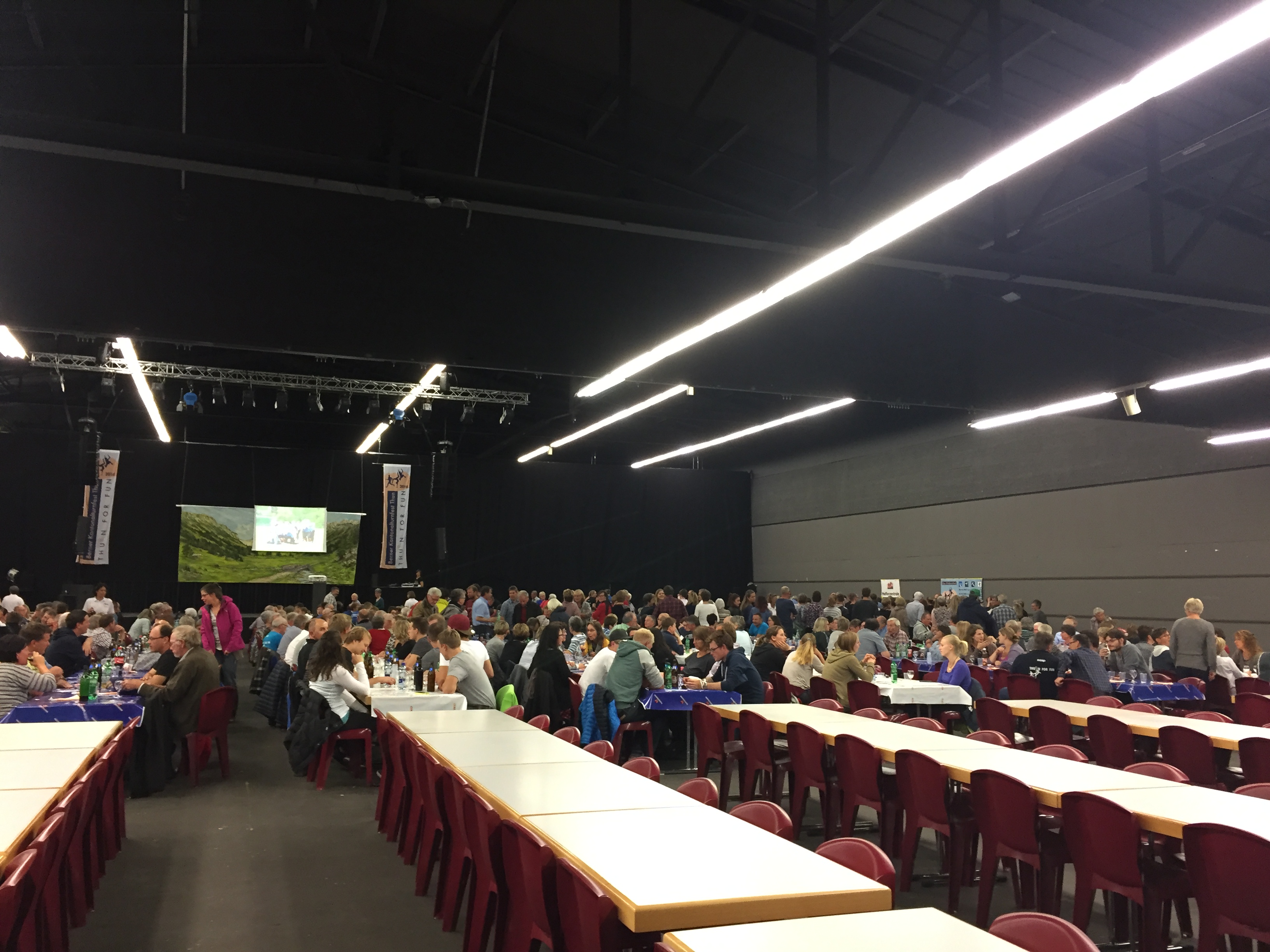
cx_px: 635
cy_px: 476
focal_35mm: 29
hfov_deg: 61.7
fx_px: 1064
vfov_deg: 48.2
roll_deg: -1.1
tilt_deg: +5.1
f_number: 2.2
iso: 160
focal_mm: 4.15
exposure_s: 1/33
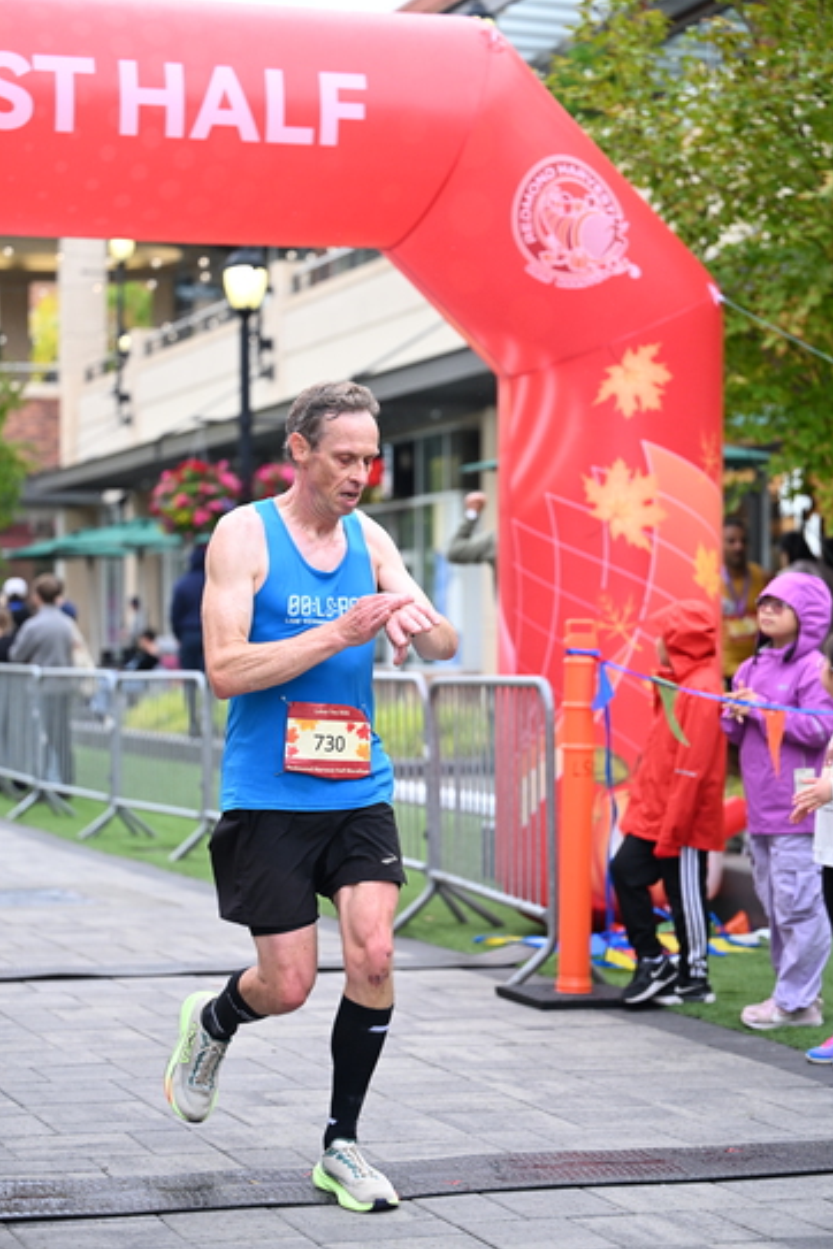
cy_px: 619
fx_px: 2776
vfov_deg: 25.4
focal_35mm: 80
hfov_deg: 17.1
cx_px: 415
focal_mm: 79
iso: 1250
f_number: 2.8
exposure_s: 1/1600
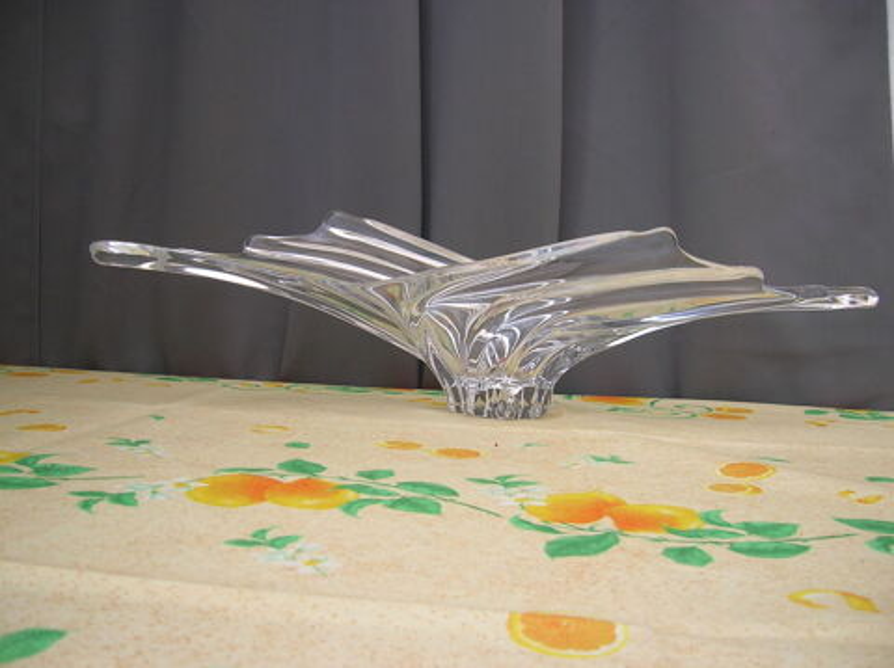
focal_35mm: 34
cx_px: 447
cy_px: 334
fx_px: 877
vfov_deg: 41.7
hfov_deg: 54.0
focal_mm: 5.7
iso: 50
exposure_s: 1/103
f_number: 2.9
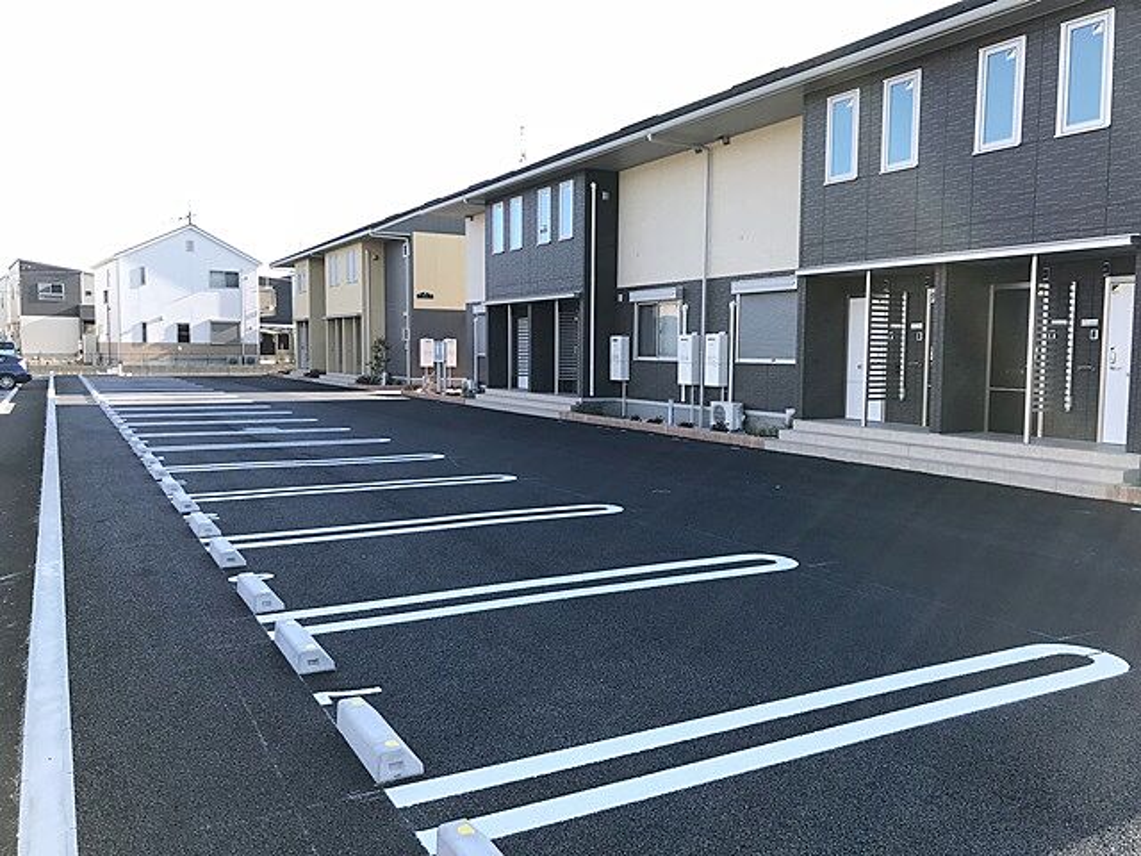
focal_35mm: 28
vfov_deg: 49.7
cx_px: 570
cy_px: 428
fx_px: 923
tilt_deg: -4.8
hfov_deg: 63.4
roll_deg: -0.9
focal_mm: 3.99
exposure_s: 1/488
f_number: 1.8
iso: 20
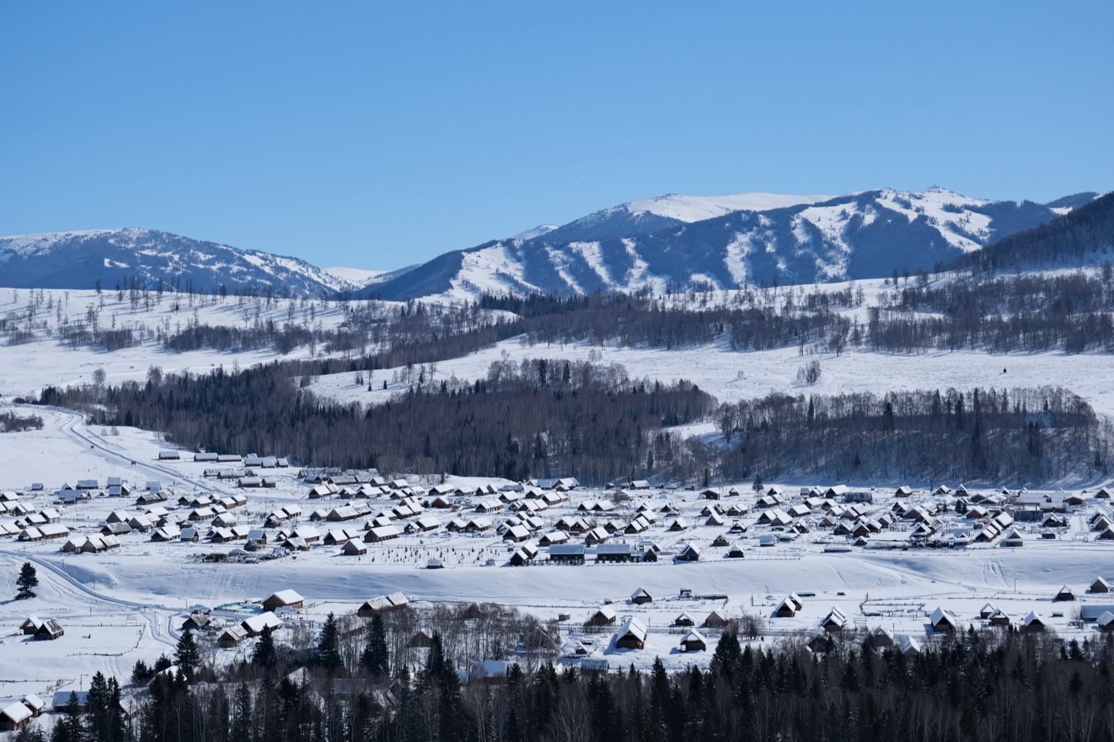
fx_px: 2073
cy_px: 371
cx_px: 557
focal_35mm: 67
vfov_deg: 20.3
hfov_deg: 30.1
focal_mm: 44.7
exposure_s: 1/1800
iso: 160
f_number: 5.6
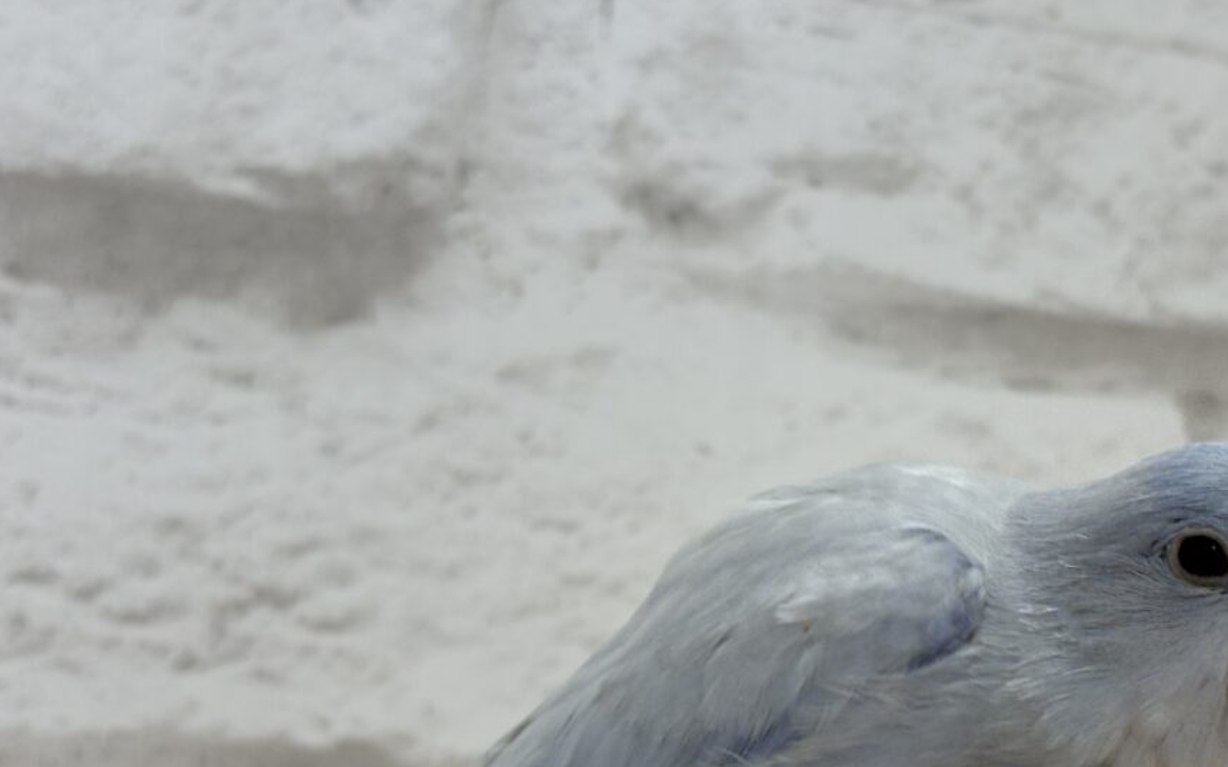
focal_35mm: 77
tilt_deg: +1.6
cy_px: 623
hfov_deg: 26.7
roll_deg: -3.8
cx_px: 806
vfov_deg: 16.8
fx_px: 2577
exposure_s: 1/100
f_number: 1.6
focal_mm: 5.96
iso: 64
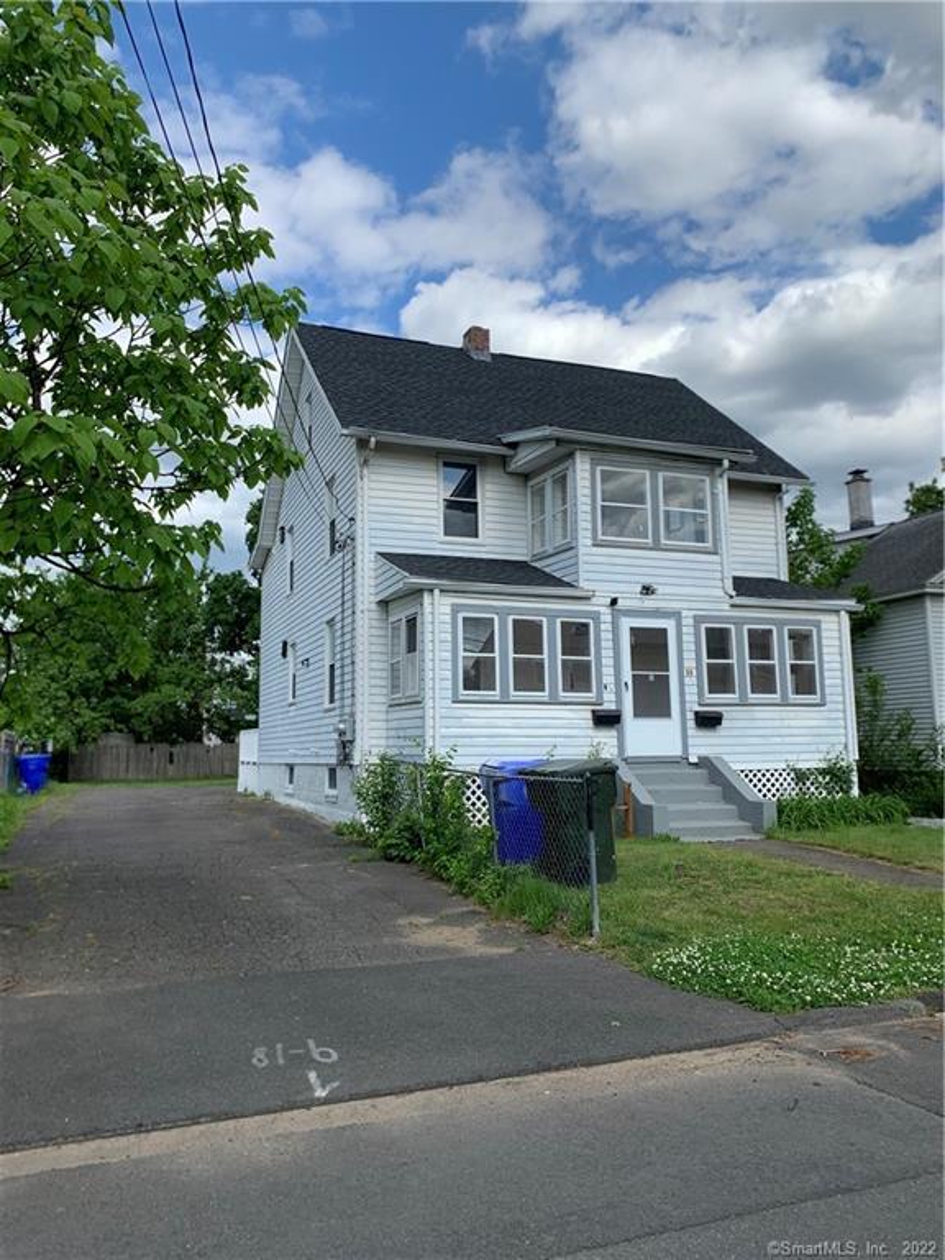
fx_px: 946
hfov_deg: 53.1
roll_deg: +0.2
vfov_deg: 67.3
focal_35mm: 26
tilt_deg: +8.1
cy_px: 630
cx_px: 472
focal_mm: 4.25
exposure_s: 1/2309
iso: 25
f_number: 1.8
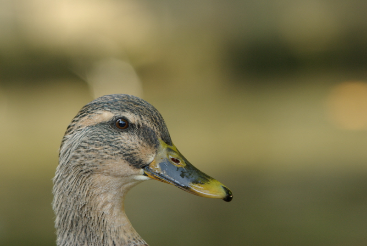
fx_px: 4594
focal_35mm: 450
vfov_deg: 3.1
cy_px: 123
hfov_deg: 4.6
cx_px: 184
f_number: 8
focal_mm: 300
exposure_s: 1/60
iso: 400
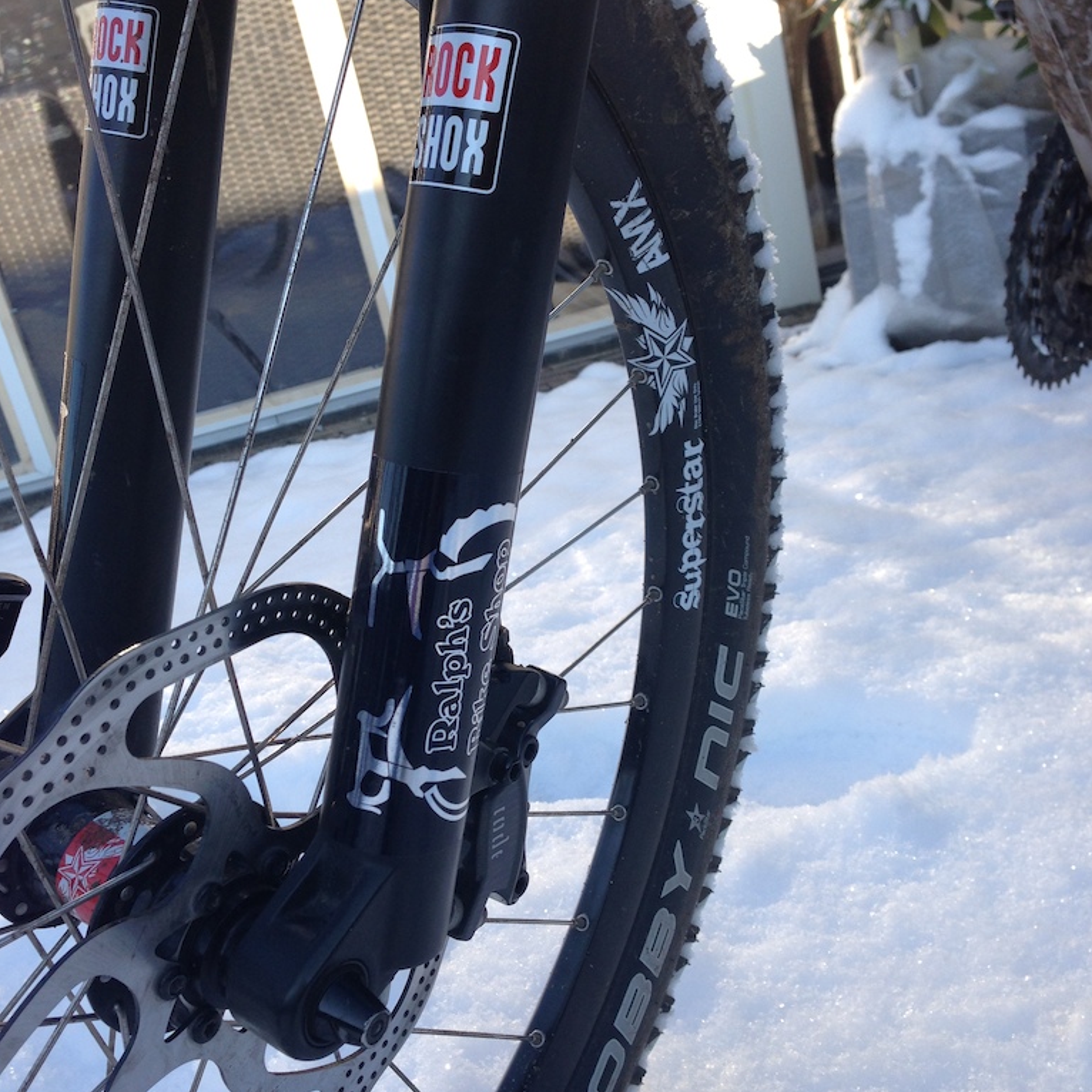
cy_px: 542
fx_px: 1392
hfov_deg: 42.8
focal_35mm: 39
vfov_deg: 42.8
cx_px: 546
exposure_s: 1/452
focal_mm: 4.13
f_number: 2.4
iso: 50
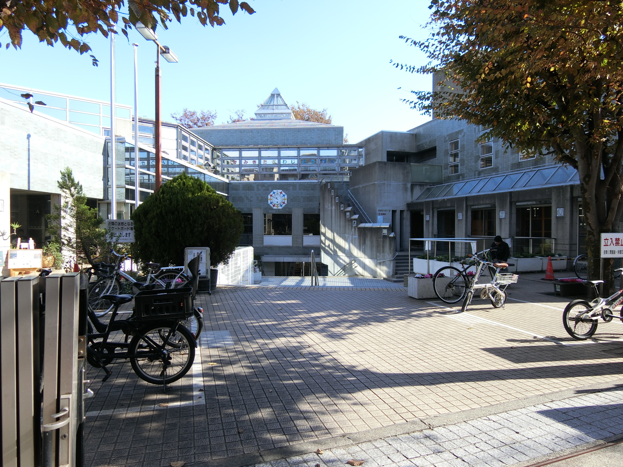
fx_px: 432
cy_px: 234
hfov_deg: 71.6
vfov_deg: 56.8
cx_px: 312
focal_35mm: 24
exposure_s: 1/400
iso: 80
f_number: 3
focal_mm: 5.13
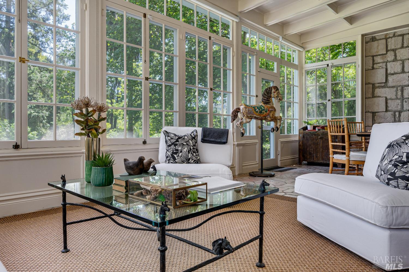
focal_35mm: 24
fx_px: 273
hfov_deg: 73.7
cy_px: 136
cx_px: 204
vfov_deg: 53.1
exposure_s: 1/40
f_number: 11
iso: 320
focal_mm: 16
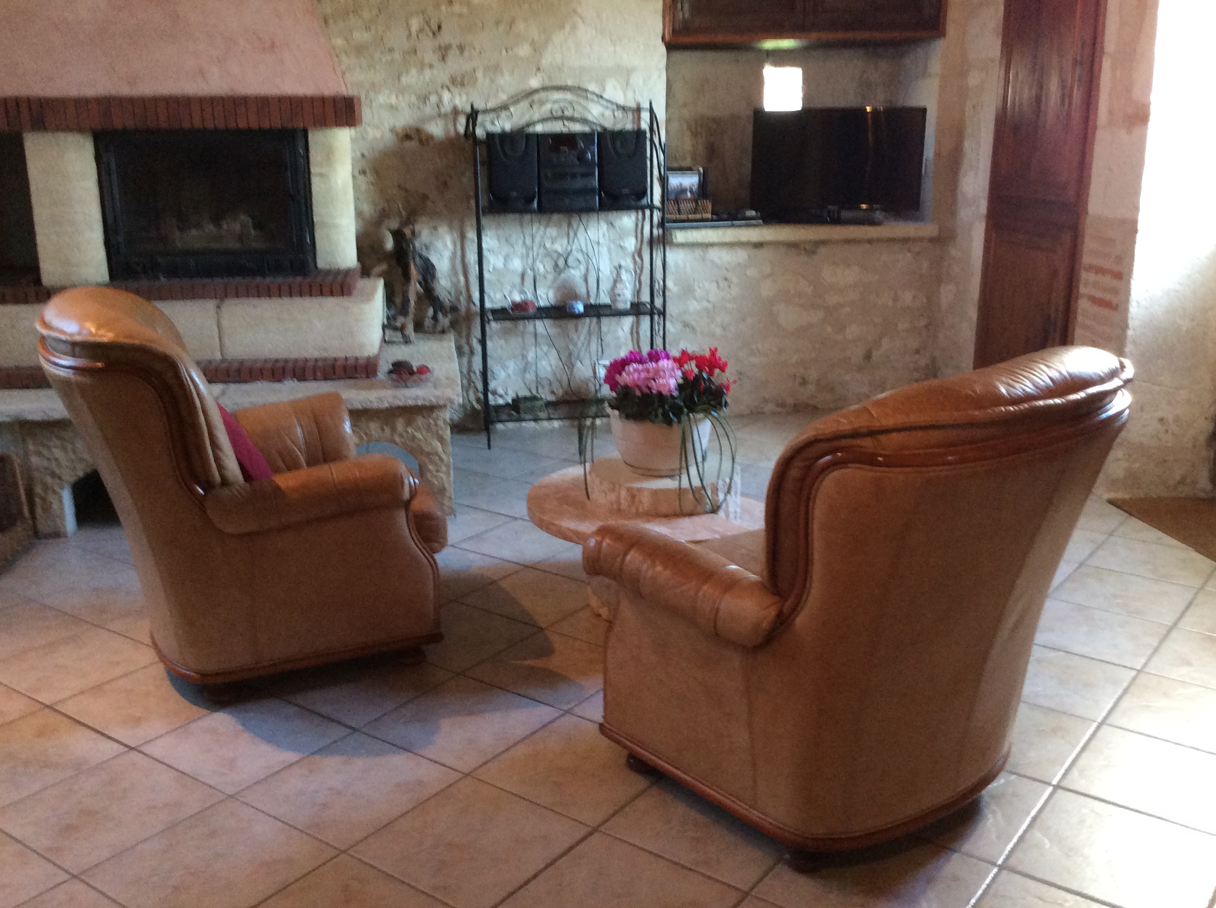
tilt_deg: -14.5
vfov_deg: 40.6
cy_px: 433
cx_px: 614
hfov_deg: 52.7
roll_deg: +0.7
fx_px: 1228
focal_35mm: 35
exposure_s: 1/25
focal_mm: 3.3
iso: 200
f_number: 2.4
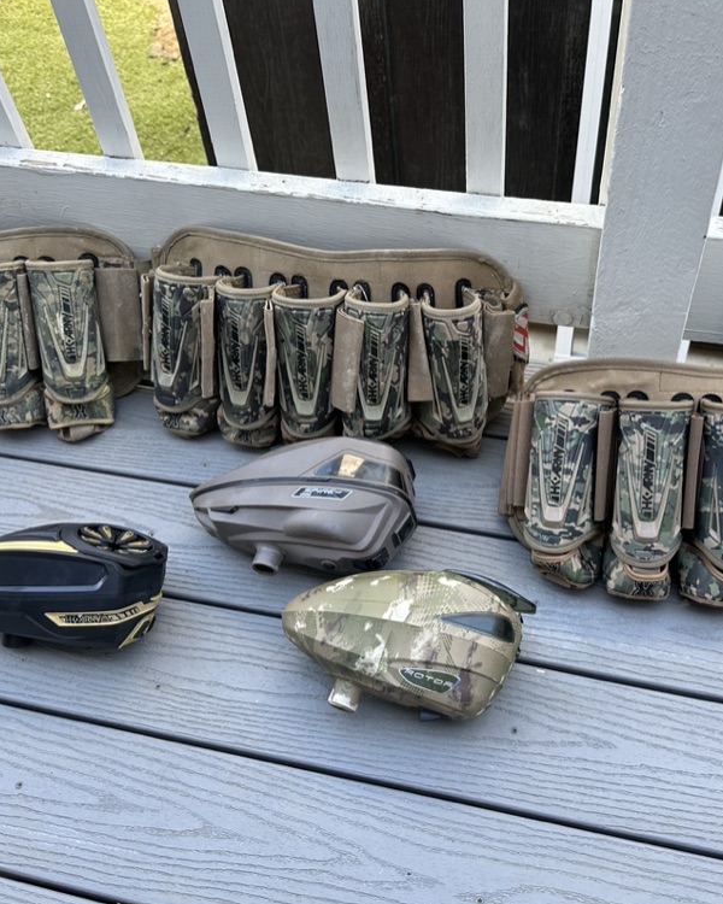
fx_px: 856
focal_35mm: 32
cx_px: 442
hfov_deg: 45.5
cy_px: 450
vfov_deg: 55.7
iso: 64
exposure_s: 1/194
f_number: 1.78
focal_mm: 6.86
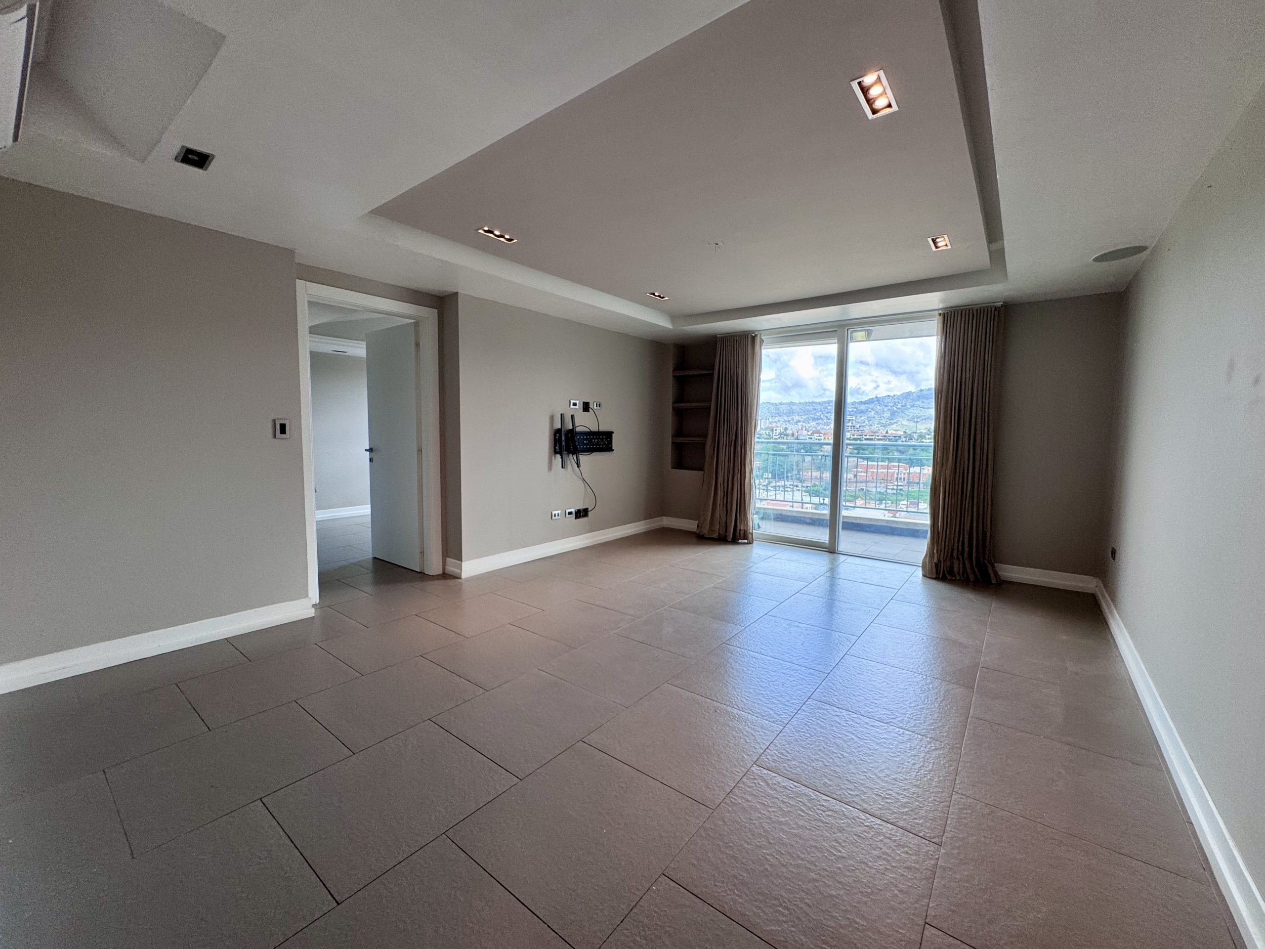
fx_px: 512
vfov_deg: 85.7
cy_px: 474
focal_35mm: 14
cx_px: 632
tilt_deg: -5.1
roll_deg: -1.5
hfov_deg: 102.1
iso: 64
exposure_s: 1/120
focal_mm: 2.22
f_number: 2.2
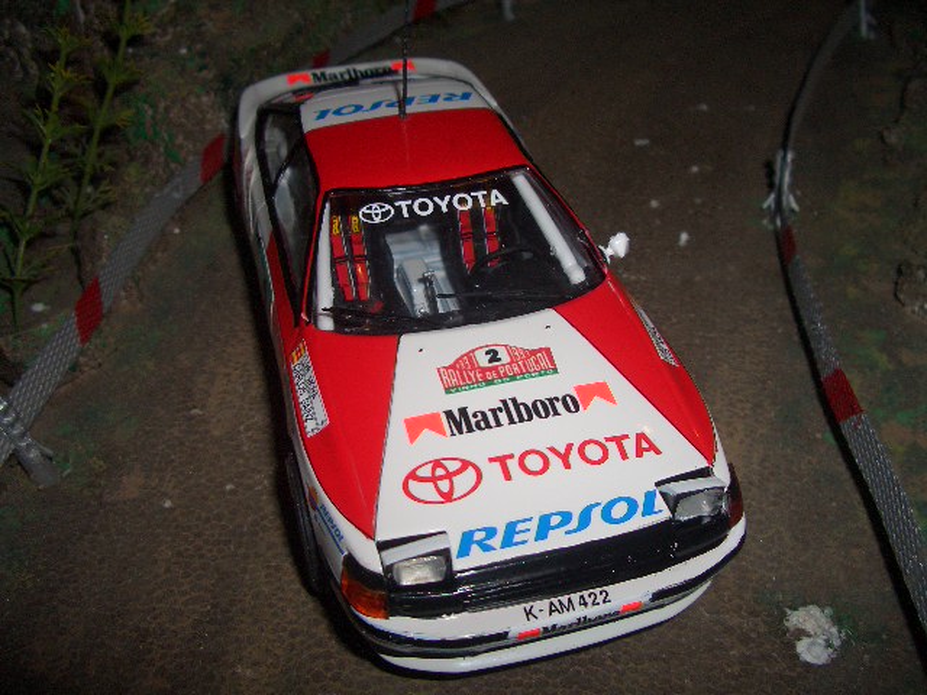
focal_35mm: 35
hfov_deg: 52.6
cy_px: 348
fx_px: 937
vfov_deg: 40.7
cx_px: 464
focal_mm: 5.8
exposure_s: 1/60
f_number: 2.6
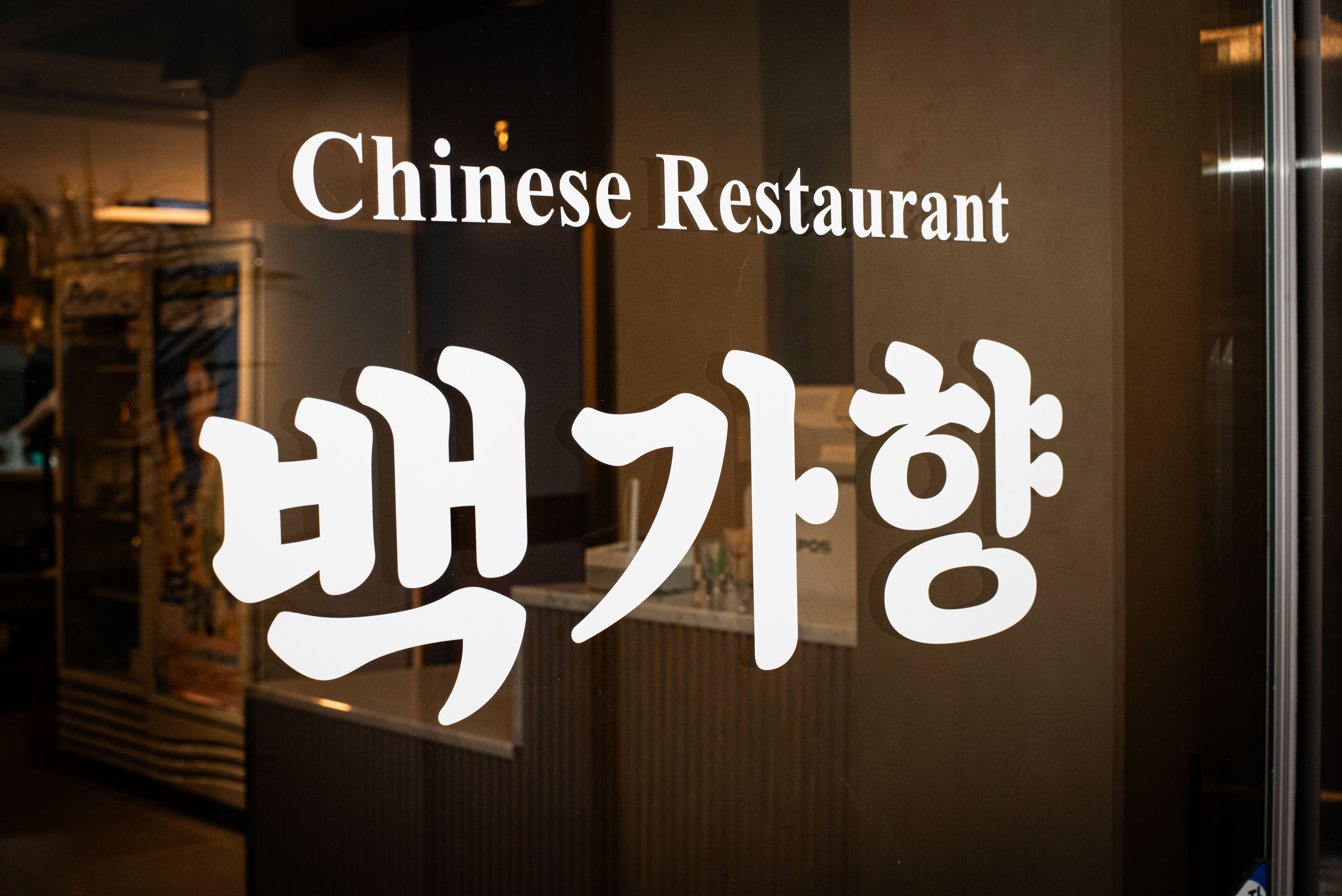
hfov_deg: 39.6
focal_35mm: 50
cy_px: 448
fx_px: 1865
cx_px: 671
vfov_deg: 27.0
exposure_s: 1/100
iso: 1600
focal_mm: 50
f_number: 6.3
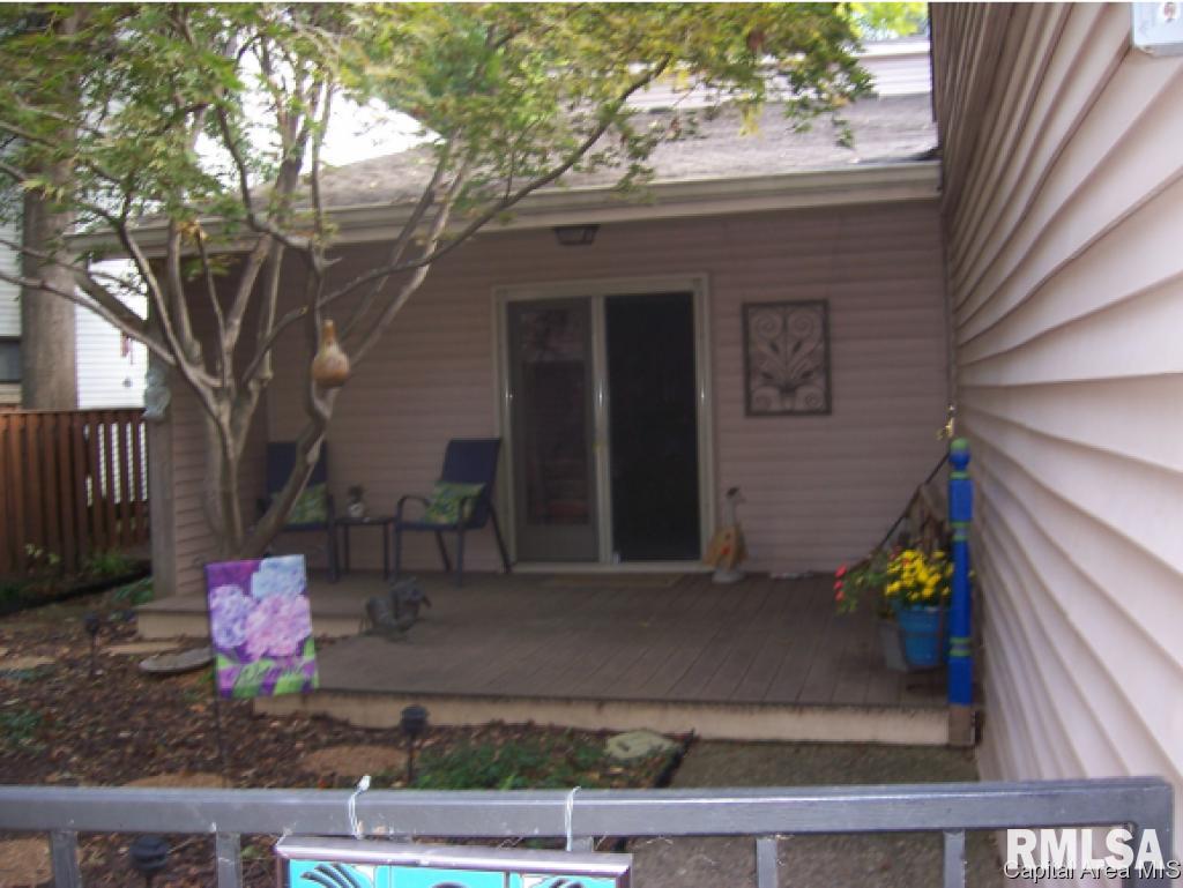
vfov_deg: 39.7
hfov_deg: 51.3
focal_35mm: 36
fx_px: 1231
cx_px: 592
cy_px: 444
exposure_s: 1/60
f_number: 3
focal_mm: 6
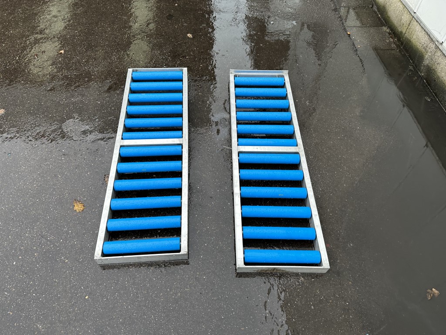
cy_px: 168
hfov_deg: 71.6
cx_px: 223
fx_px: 309
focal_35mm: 24
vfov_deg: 56.8
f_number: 1.78
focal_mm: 6.86
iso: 80
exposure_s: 1/121
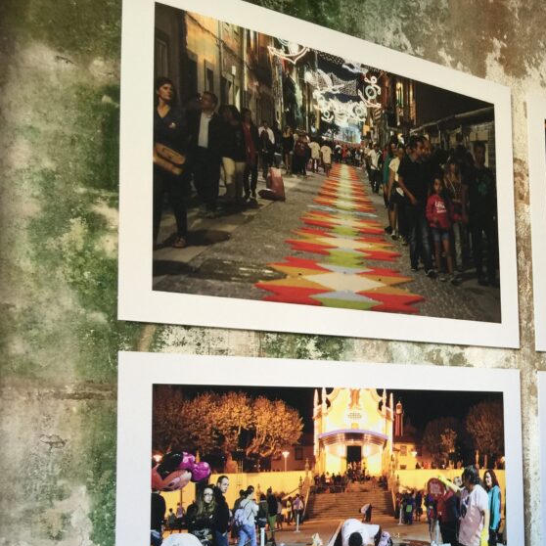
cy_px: 368
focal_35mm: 47
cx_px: 454
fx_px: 839
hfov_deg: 34.7
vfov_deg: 35.7
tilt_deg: +5.9
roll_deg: +0.9
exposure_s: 1/17
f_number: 2.2
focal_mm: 4.15
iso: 40
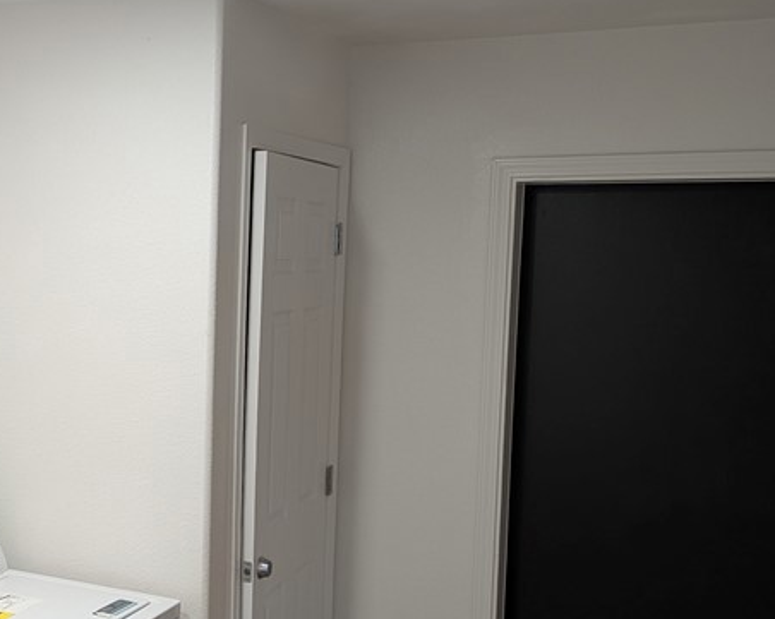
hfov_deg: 34.0
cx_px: 123
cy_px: 362
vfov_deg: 28.5
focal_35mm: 53
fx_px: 1215
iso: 139
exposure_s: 1/60
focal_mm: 6.81
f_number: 1.85
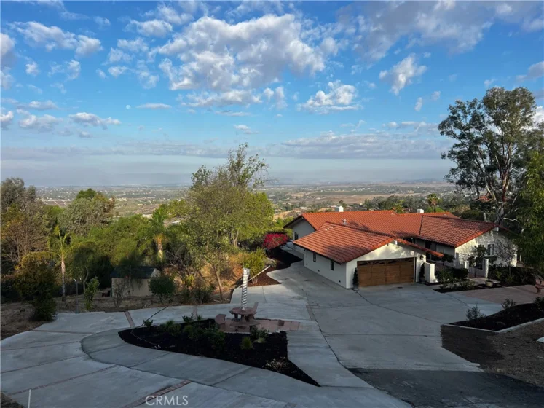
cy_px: 204
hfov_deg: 67.3
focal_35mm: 26
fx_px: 409
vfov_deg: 53.1
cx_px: 272
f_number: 1.5
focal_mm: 5.7
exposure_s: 1/3165
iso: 50
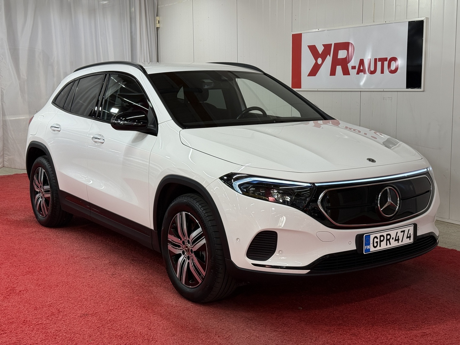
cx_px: 230
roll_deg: -0.1
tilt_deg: -6.7
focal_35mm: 48
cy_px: 172
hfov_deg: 39.7
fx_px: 638
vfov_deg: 30.3
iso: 80
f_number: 1.78
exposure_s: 1/146
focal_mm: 6.76
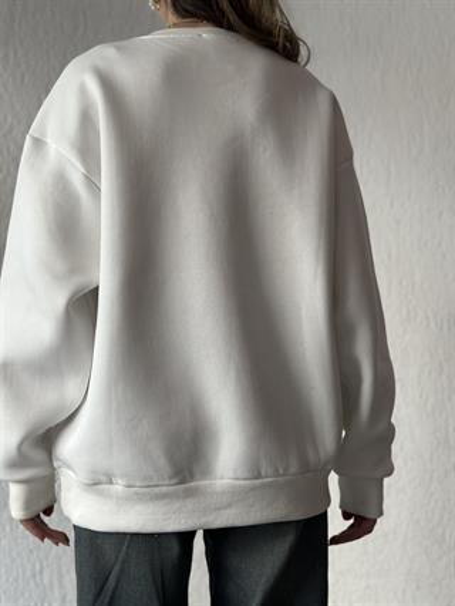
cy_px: 303
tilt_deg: -0.1
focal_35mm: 48
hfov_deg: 30.3
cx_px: 228
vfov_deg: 39.6
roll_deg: +0.4
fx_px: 840
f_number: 1.78
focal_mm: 6.86
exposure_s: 1/113
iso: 125
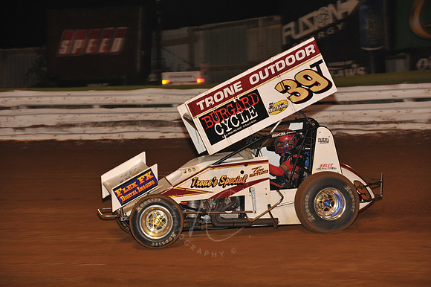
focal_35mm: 145
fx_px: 1735
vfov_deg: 9.5
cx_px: 216
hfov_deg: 14.2
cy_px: 144
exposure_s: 1/320
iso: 1250
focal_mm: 145
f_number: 6.3
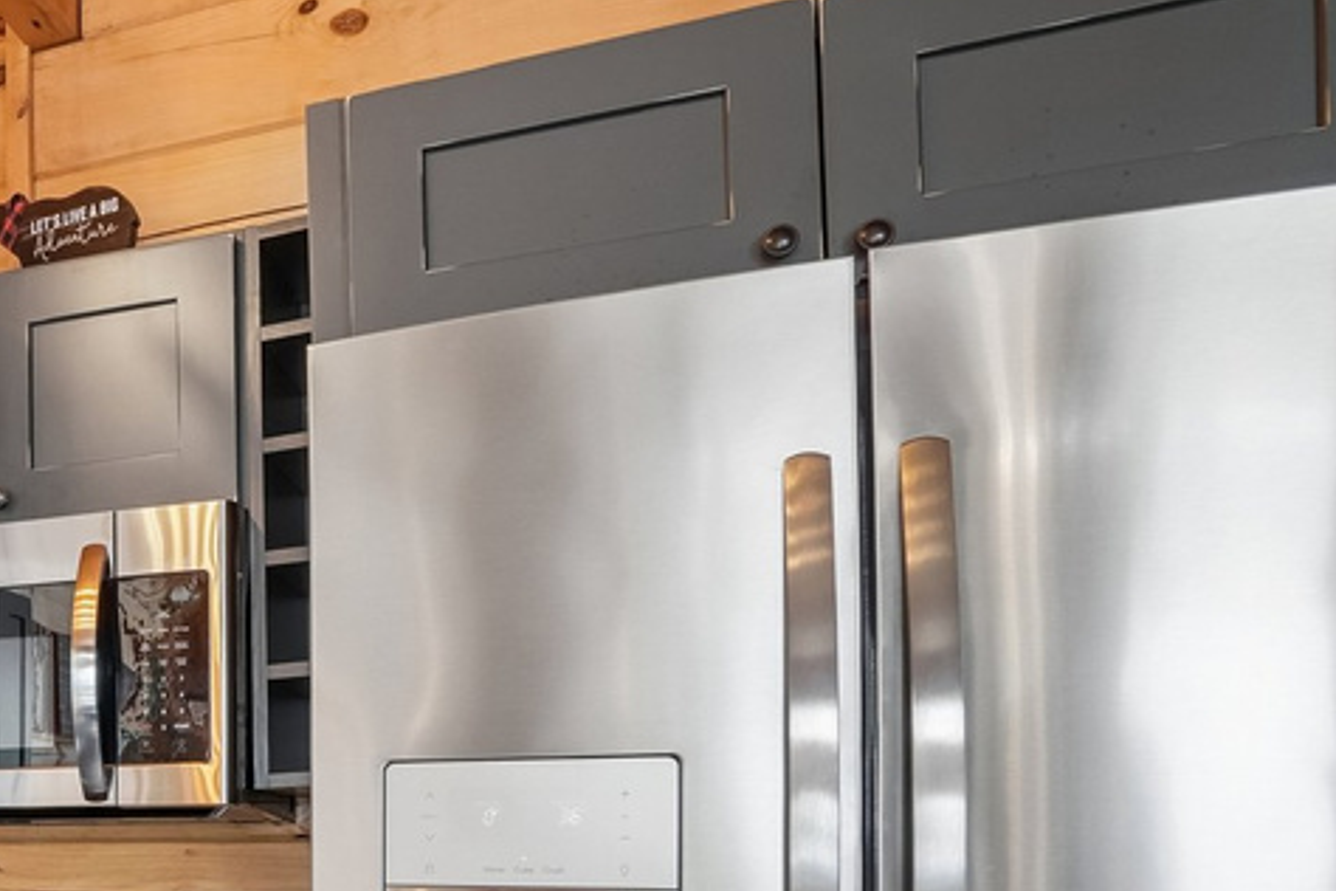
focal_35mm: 38
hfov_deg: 39.0
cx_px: -217
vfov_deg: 32.3
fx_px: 1410
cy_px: 891
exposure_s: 1/20
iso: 400
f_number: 8
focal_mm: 10
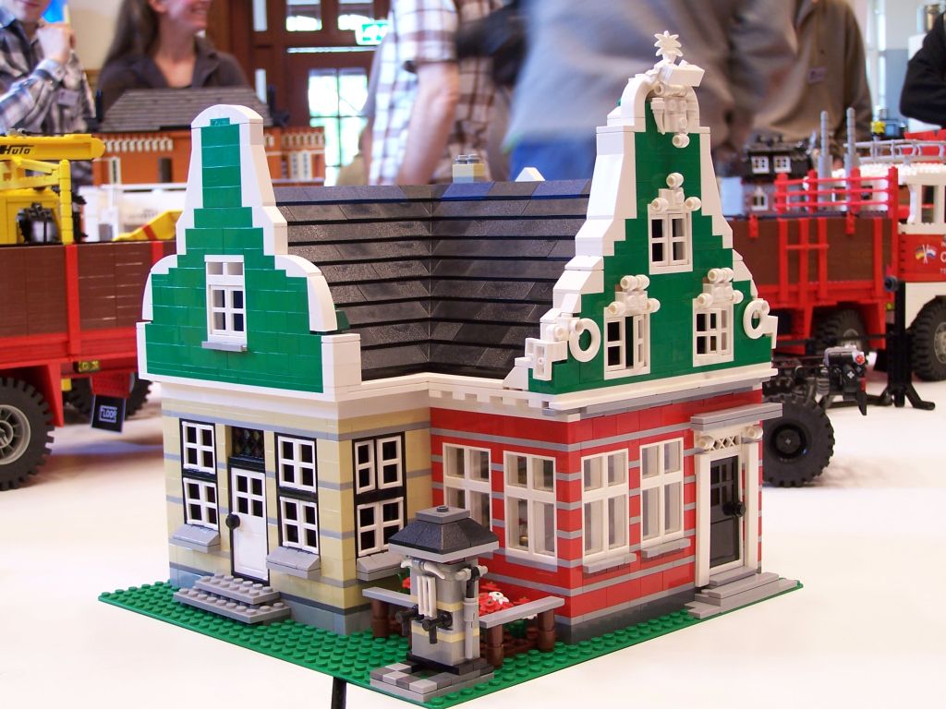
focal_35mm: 59
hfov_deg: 32.7
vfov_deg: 24.8
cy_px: 354
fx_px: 1612
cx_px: 473
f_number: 3.1
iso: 80
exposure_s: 1/4
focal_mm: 9.8
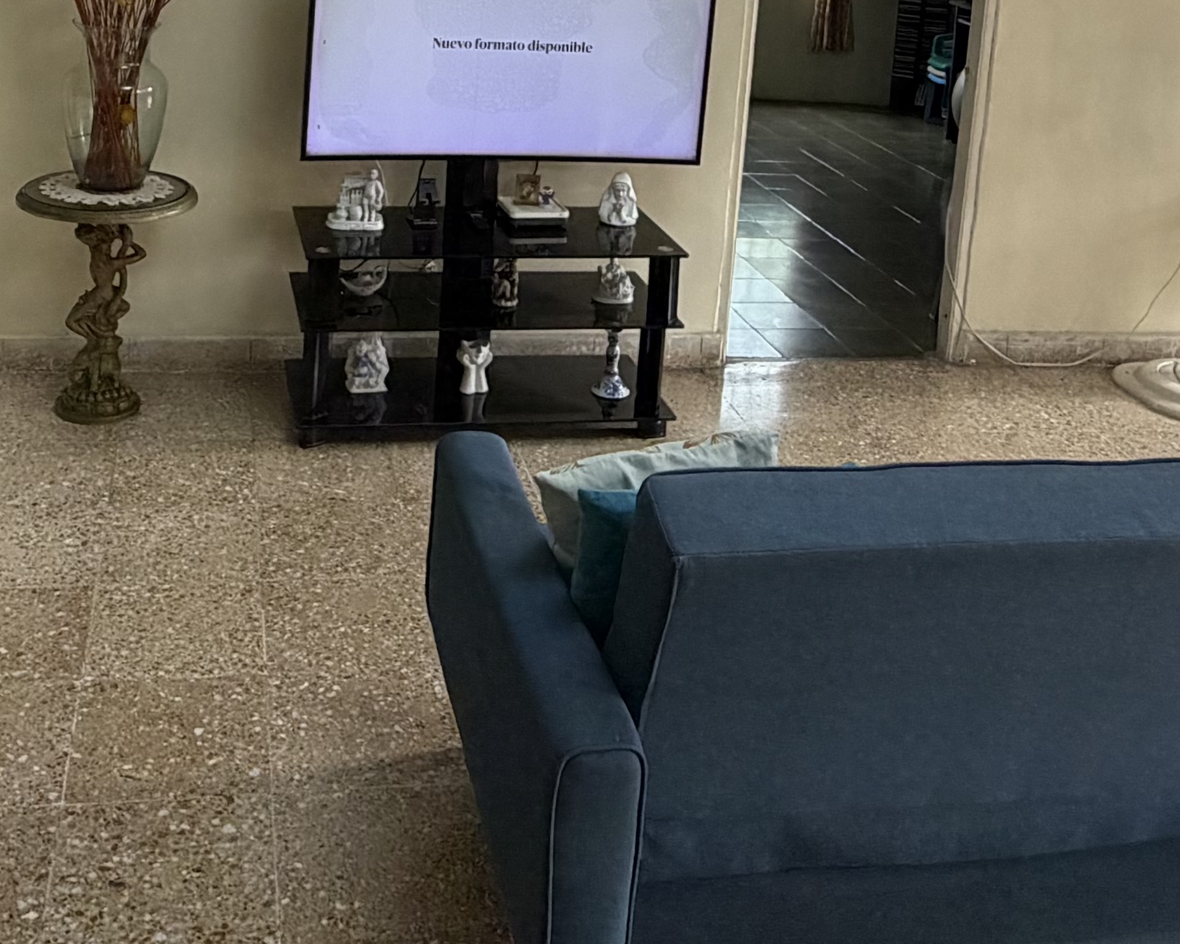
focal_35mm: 43
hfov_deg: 42.8
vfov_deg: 31.7
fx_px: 1502
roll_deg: -2.9
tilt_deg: -6.0
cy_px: -37
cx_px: 499
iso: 250
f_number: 2.2
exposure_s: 1/60
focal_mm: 2.22
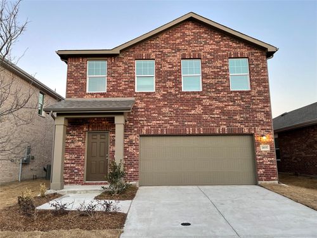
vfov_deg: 53.1
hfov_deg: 67.3
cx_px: 158
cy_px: 119
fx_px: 238
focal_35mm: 26
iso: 100
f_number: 1.6
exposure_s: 1/121
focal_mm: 4.2
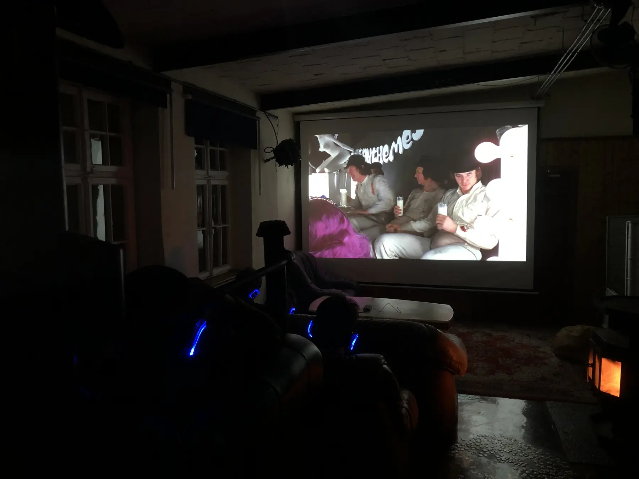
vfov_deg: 49.7
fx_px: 517
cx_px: 320
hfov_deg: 63.4
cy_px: 240
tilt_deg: -6.0
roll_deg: -0.4
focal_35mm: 28
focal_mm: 3.99
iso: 100
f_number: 1.8
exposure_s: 1/7
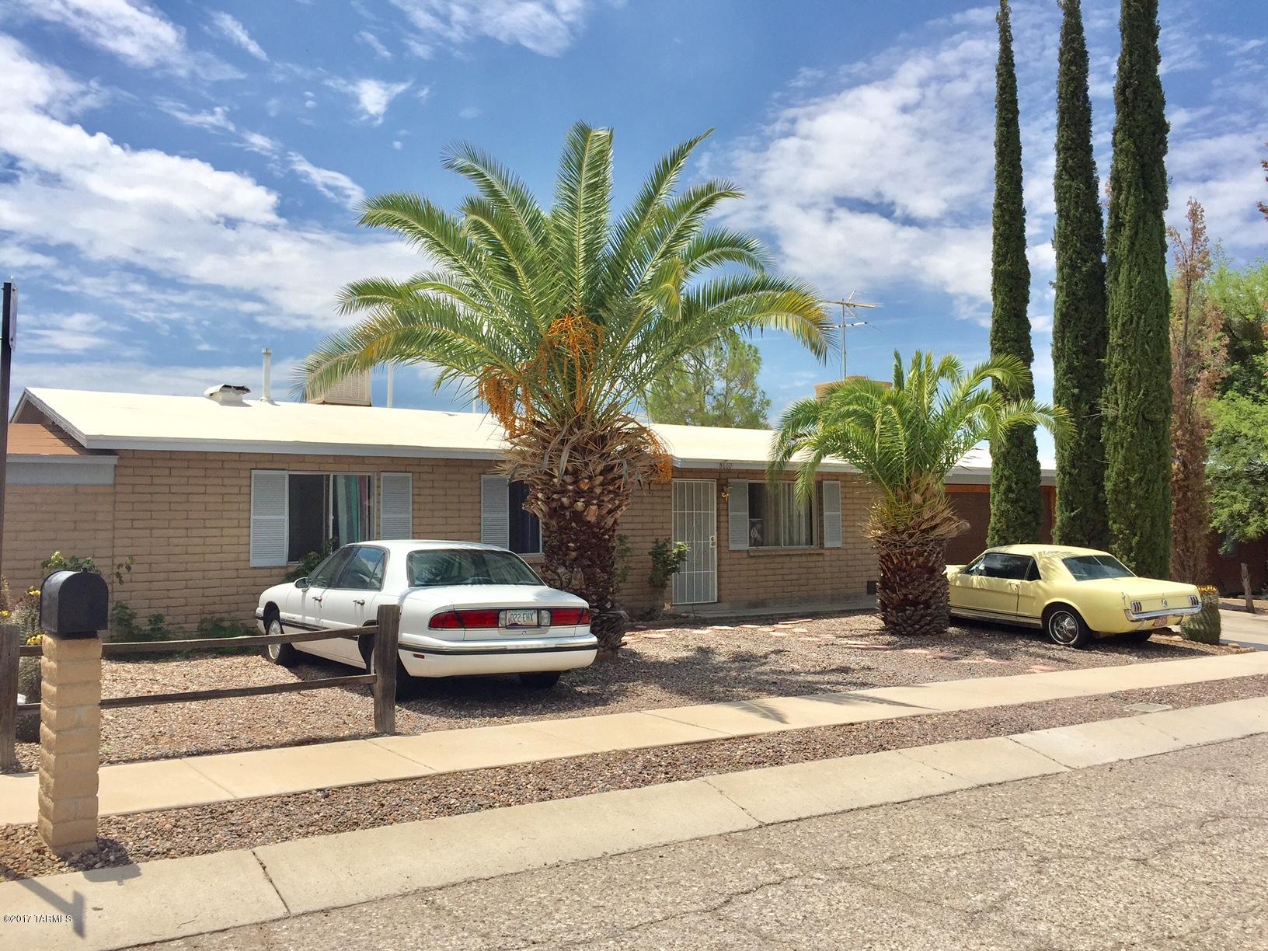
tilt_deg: +3.9
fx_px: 1062
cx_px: 634
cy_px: 476
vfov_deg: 48.2
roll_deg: -0.4
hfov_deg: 61.7
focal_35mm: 29
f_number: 2.2
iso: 32
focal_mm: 4.15
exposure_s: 1/3597
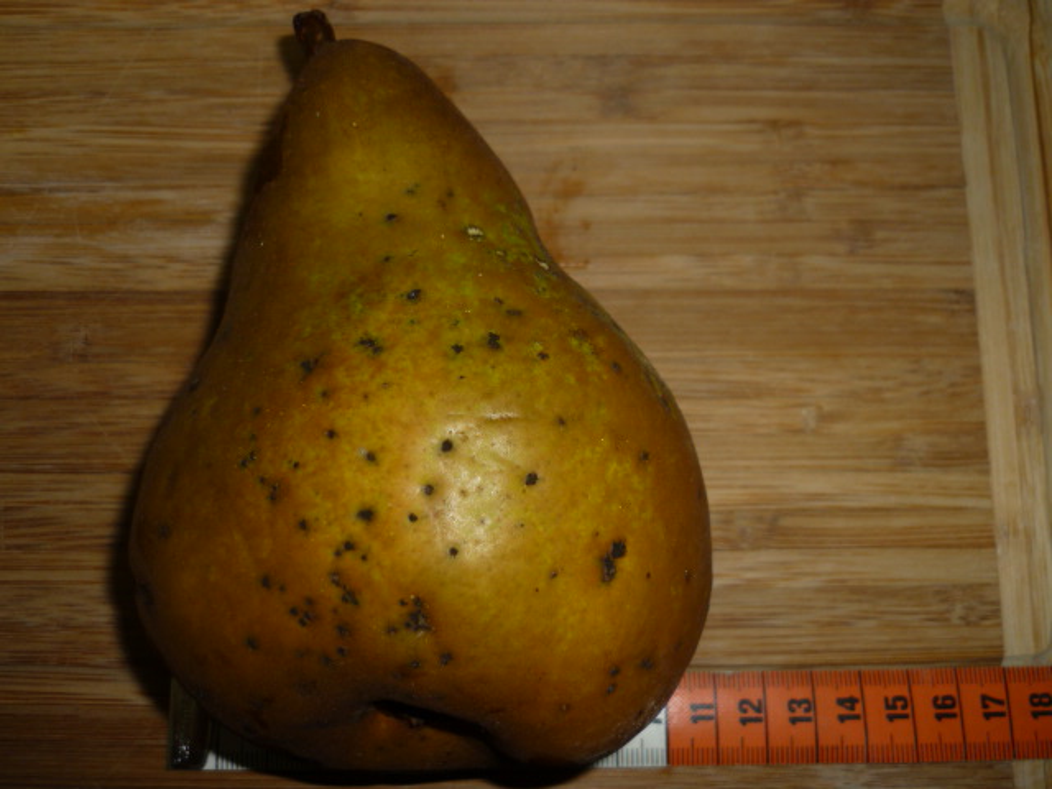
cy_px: 394
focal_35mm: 33
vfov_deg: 42.9
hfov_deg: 55.4
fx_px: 1003
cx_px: 526
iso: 100
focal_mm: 5.5
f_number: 2.8
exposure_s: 1/30
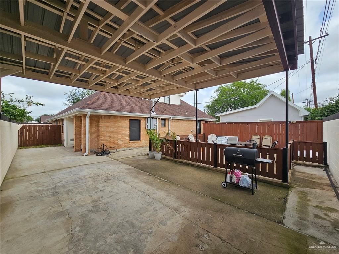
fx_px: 127
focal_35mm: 13
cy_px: 127
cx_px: 170
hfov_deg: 106.2
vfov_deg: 89.9
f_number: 2.2
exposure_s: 1/885
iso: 50
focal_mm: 2.2
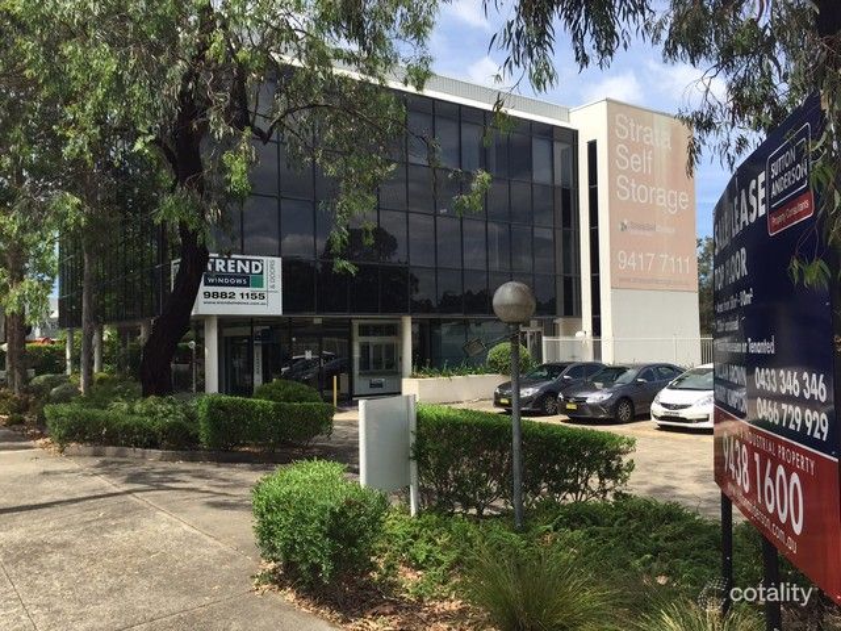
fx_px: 705
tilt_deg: +1.7
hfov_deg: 61.7
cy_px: 316
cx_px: 420
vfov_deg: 48.2
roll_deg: -0.1
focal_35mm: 29
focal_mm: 4.15
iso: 32
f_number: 2.2
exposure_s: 1/1364
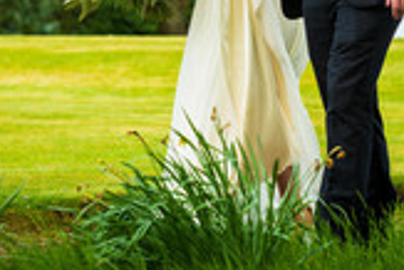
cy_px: -16
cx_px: 225
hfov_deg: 6.5
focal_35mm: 317
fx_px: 3561
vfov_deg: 4.3
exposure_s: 1/500
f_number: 4.5
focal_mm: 116
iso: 160
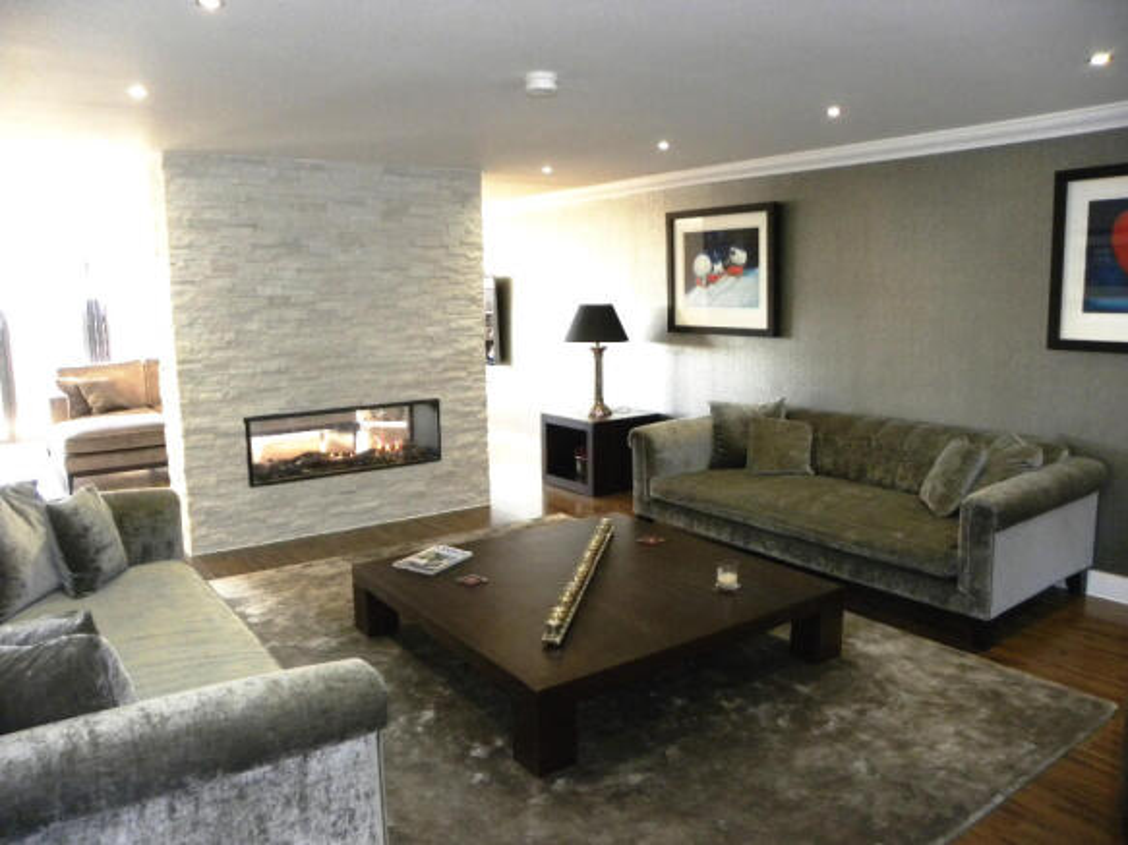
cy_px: 422
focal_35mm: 26
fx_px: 847
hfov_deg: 67.3
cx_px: 564
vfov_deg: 53.0
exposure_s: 1/77.3
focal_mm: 4.6
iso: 400
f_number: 2.8
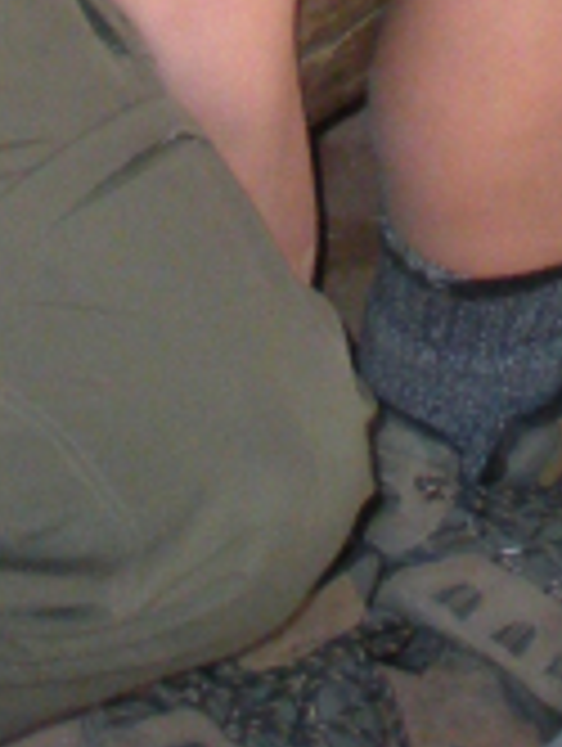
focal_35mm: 231
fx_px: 4988
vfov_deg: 7.4
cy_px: -1606
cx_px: 396
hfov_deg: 6.4
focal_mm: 6.3
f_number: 3.5
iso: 253
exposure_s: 1/30
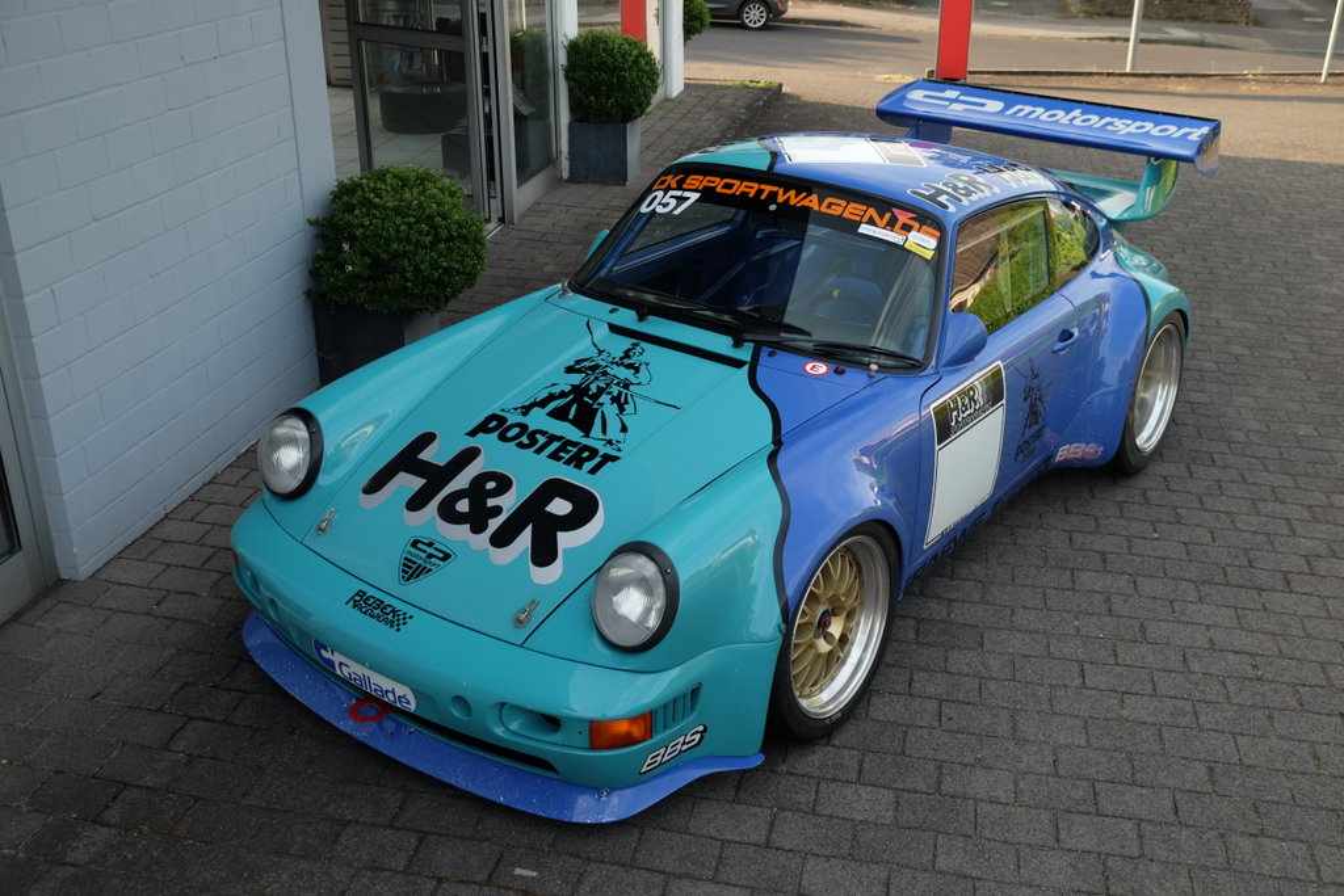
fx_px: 1344
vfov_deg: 36.9
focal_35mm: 36
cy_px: 448
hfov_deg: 53.1
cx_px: 672
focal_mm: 24.3
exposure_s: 1/150
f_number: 4
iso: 200
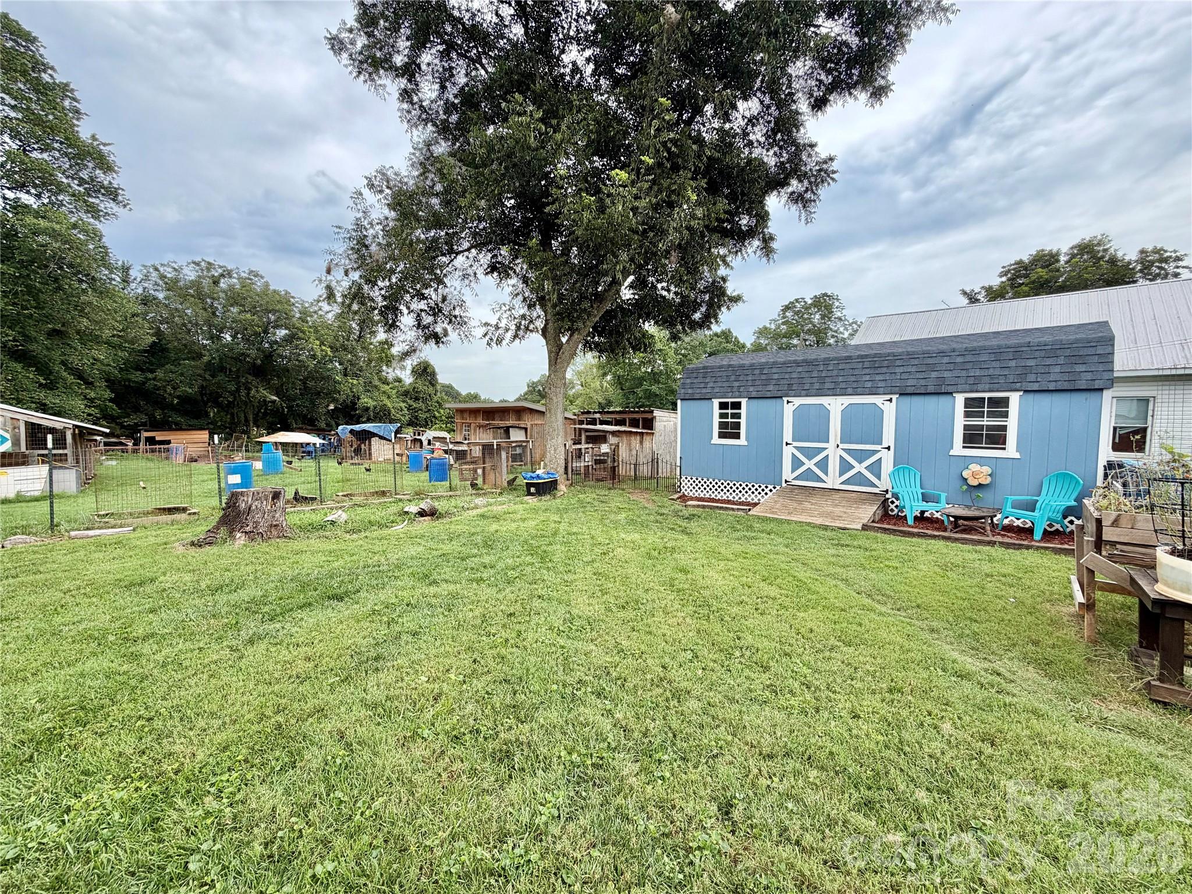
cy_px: 447
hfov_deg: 102.1
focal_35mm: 14
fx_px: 482
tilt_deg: -4.4
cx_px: 596
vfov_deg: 85.7
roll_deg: +0.2
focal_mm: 2.22
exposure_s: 1/770
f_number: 2.2
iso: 40
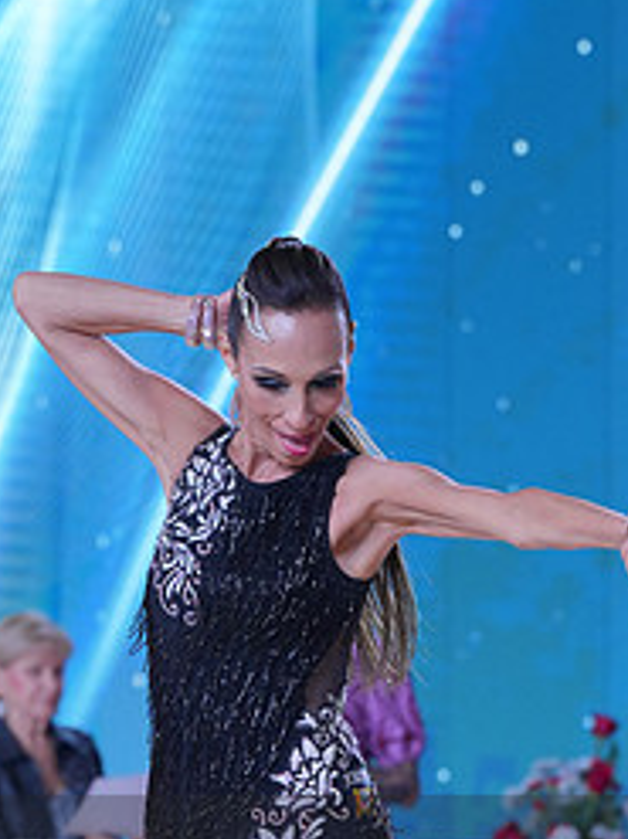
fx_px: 10120
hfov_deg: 3.6
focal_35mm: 418
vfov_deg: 4.7
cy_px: 910
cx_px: 334
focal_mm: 185
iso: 1600
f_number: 6.3
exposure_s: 1/400
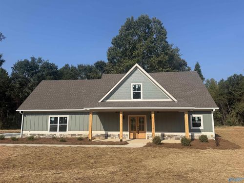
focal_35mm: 24
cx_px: 122
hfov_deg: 71.6
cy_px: 92
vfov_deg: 56.8
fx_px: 169
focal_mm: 6.76
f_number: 1.78
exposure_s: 1/5714
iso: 80
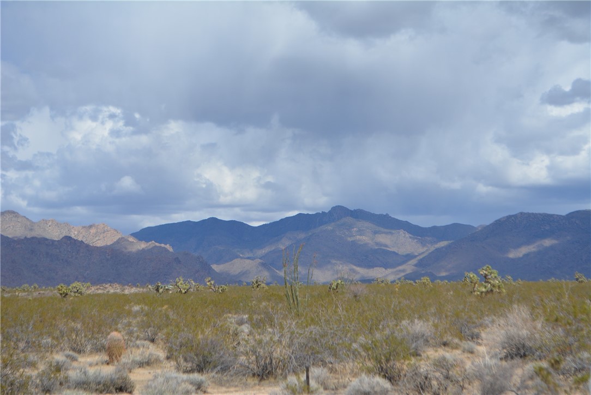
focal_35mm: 82
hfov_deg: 24.6
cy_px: 198
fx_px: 1355
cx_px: 296
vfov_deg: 16.6
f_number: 8
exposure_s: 1/2000
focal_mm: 55
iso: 400
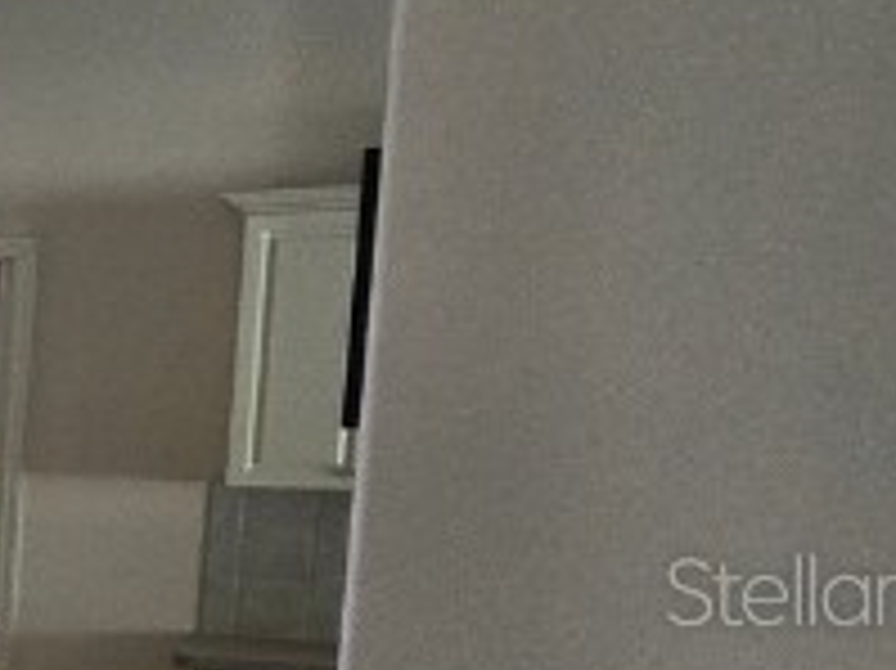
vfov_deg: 21.5
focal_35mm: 67
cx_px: -1216
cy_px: 589
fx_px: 1733
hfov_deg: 15.6
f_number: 2.2
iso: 250
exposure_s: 1/60
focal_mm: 2.2
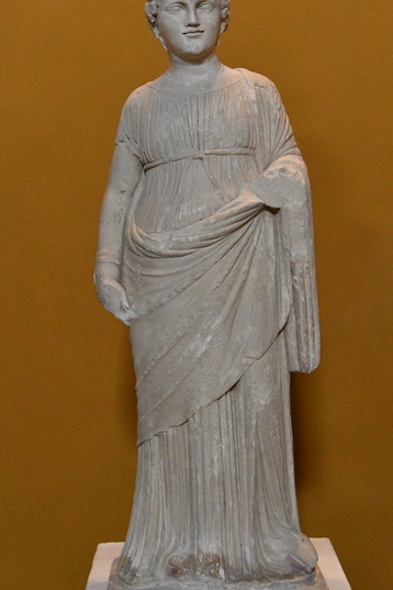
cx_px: 190
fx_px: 1146
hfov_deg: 19.5
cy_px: 257
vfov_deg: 28.8
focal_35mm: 70
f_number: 5.6
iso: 8000
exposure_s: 1/200
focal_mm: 38
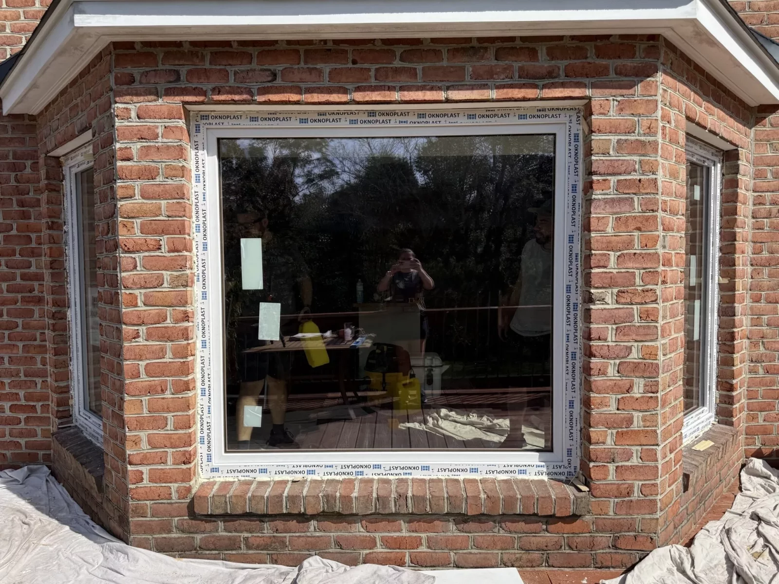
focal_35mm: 24
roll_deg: -1.3
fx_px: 540
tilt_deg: -2.9
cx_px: 390
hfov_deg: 71.6
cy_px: 292
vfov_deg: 56.8
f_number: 1.78
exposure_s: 1/4167
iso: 80
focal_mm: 6.76
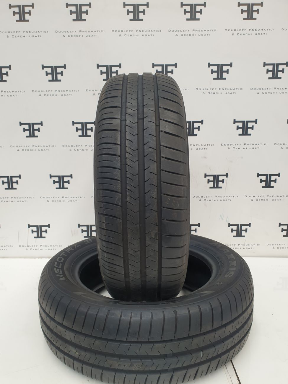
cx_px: 144
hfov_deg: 53.1
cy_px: 192
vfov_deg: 67.3
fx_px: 288
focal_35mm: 26
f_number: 2.4
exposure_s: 1/50
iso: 50
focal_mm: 4.3
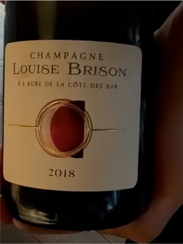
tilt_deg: -41.7
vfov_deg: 63.4
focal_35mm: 28
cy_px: 122
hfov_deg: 49.7
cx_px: 92
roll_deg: +0.0
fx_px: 197
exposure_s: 1/40
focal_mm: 2.22
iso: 3200
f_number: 2.2
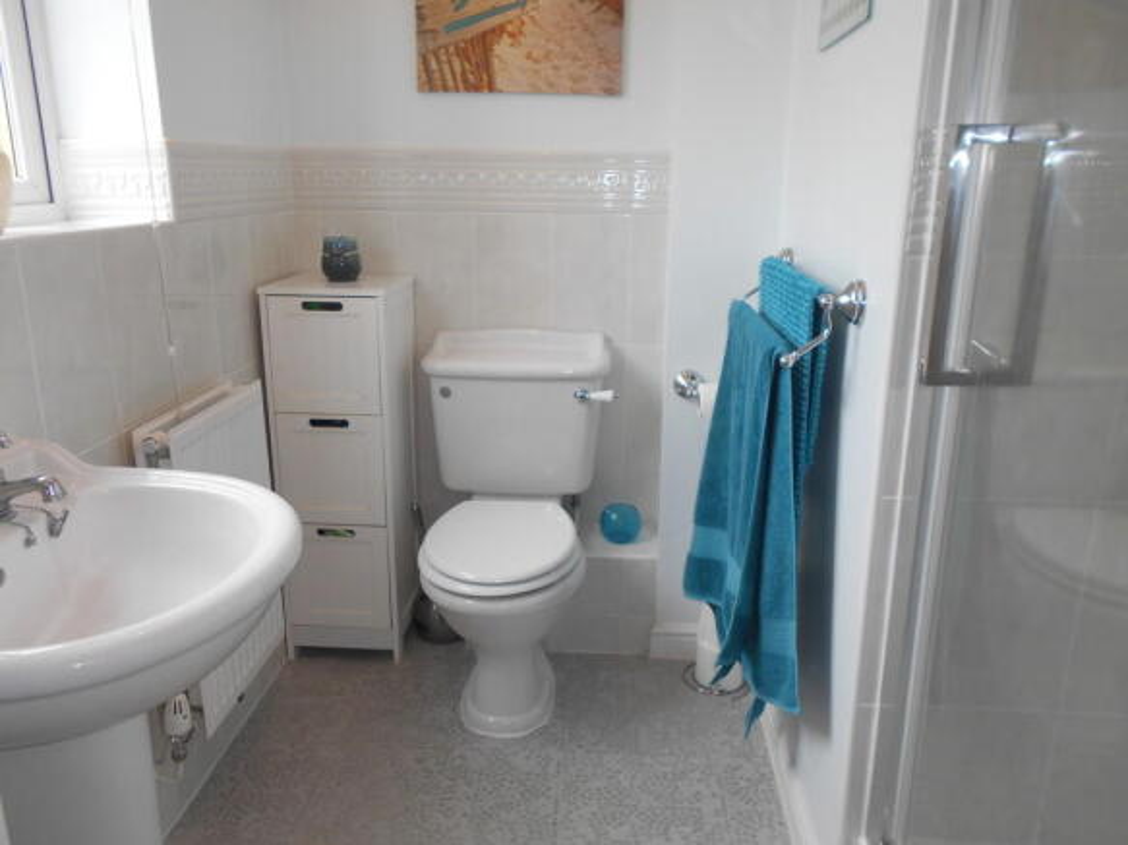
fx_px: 847
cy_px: 422
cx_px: 564
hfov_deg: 67.3
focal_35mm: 26
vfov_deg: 53.0
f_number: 3.2
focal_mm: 4.6
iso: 110
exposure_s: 1/30
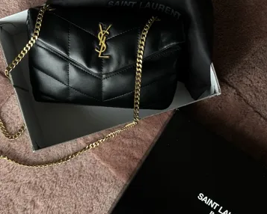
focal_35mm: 63
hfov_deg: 30.0
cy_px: 102
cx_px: 134
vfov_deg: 24.2
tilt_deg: -87.1
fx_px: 498
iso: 64
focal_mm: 6.86
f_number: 1.78
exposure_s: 1/433
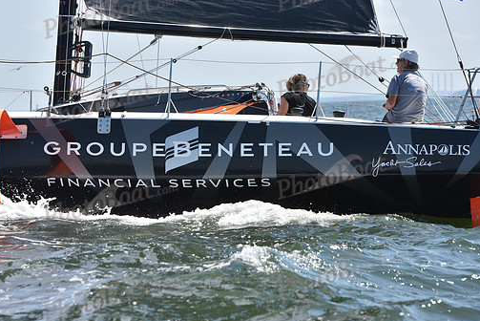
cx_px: 228
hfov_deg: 11.9
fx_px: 2308
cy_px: 138
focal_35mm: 173
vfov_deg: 7.9
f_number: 7.1
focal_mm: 150
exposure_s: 1/1250
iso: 320
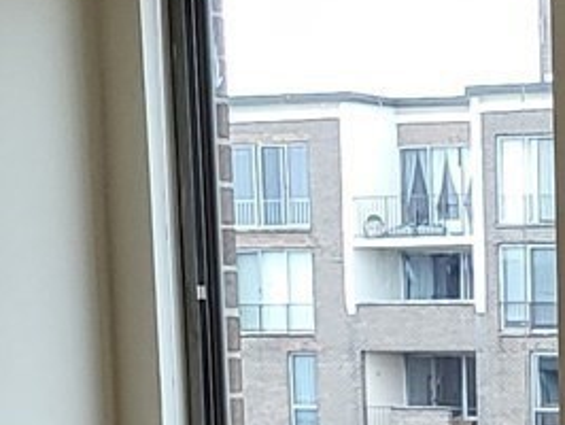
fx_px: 3267
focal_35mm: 200
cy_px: 1294
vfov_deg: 6.7
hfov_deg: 9.6
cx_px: 881
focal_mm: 5.4
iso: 80
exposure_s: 1/120
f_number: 1.8
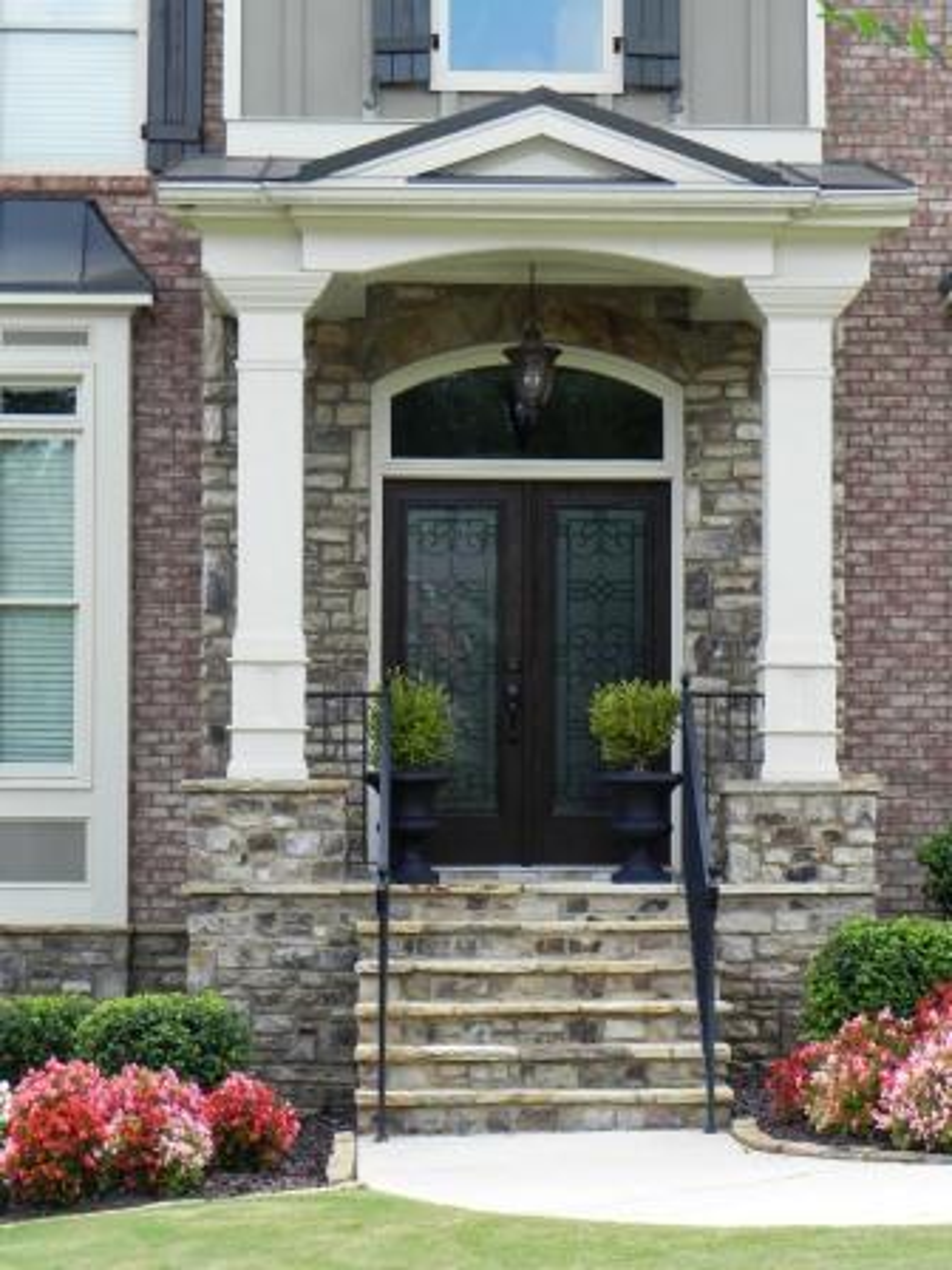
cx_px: 476
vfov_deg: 20.7
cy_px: 635
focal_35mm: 95
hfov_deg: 15.6
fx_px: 3484
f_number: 5
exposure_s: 1/153
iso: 160
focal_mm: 16.9
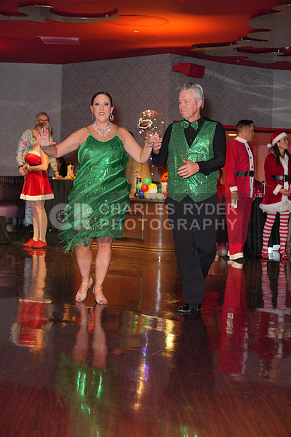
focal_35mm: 70
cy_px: 218
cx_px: 146
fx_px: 848
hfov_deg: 19.5
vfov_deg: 28.8
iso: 4000
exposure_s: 1/200
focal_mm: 70
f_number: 4
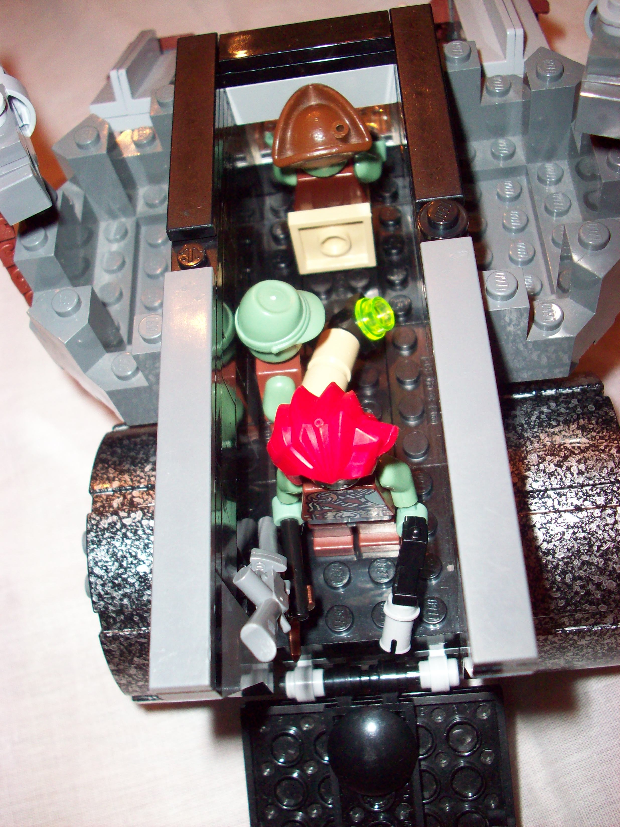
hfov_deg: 38.7
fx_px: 884
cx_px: 310
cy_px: 414
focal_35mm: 37
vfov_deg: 50.1
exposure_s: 1/64
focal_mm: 6.2
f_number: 2.8
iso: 160
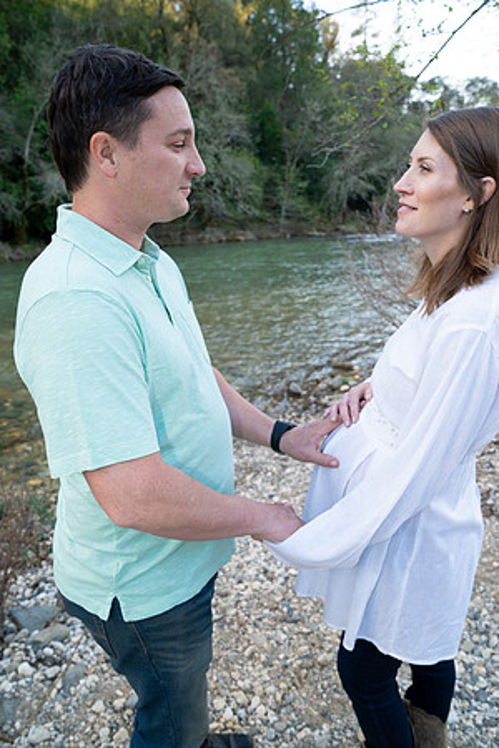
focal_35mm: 25
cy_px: 374
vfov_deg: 71.5
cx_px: 250
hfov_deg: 51.3
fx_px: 520
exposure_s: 1/125
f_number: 5
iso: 500
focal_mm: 25
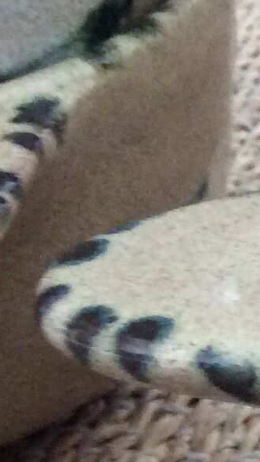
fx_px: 1875
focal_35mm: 153
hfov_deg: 6.9
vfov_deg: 13.6
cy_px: 572
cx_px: 866
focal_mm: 3.3
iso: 160
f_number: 2.4
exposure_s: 1/25
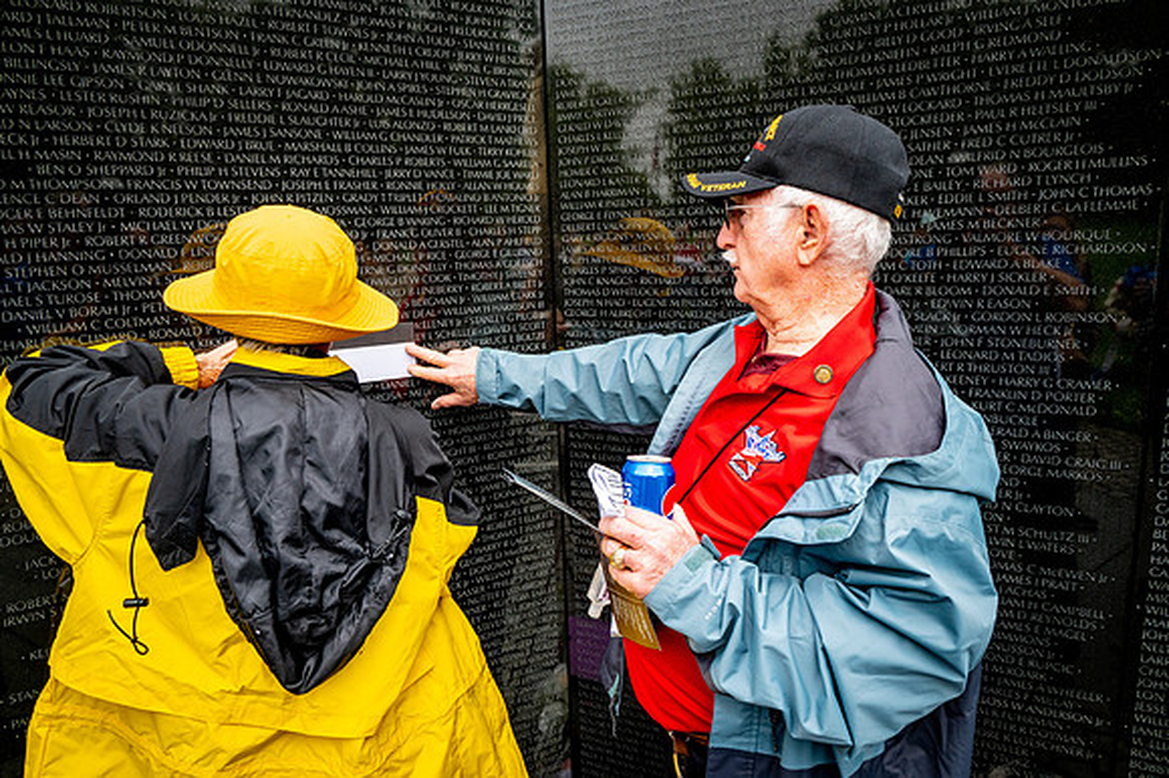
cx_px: 584
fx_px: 828
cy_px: 389
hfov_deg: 70.5
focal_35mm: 26
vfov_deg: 50.4
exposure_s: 1/640
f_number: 8
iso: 640
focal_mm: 25.5
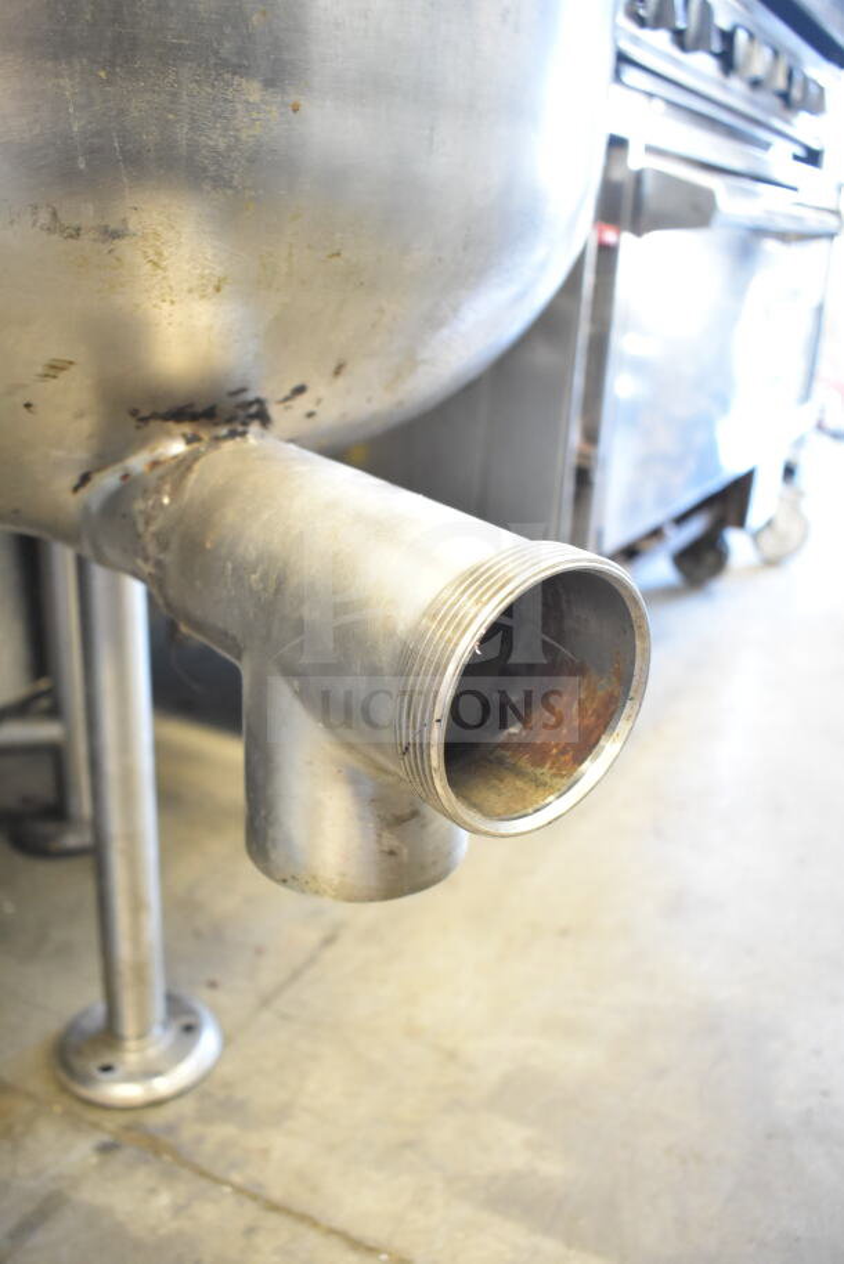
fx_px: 1160
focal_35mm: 33
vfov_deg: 57.2
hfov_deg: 40.0
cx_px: 422
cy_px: 632
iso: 2000
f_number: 3.8
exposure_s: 1/30
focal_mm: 22
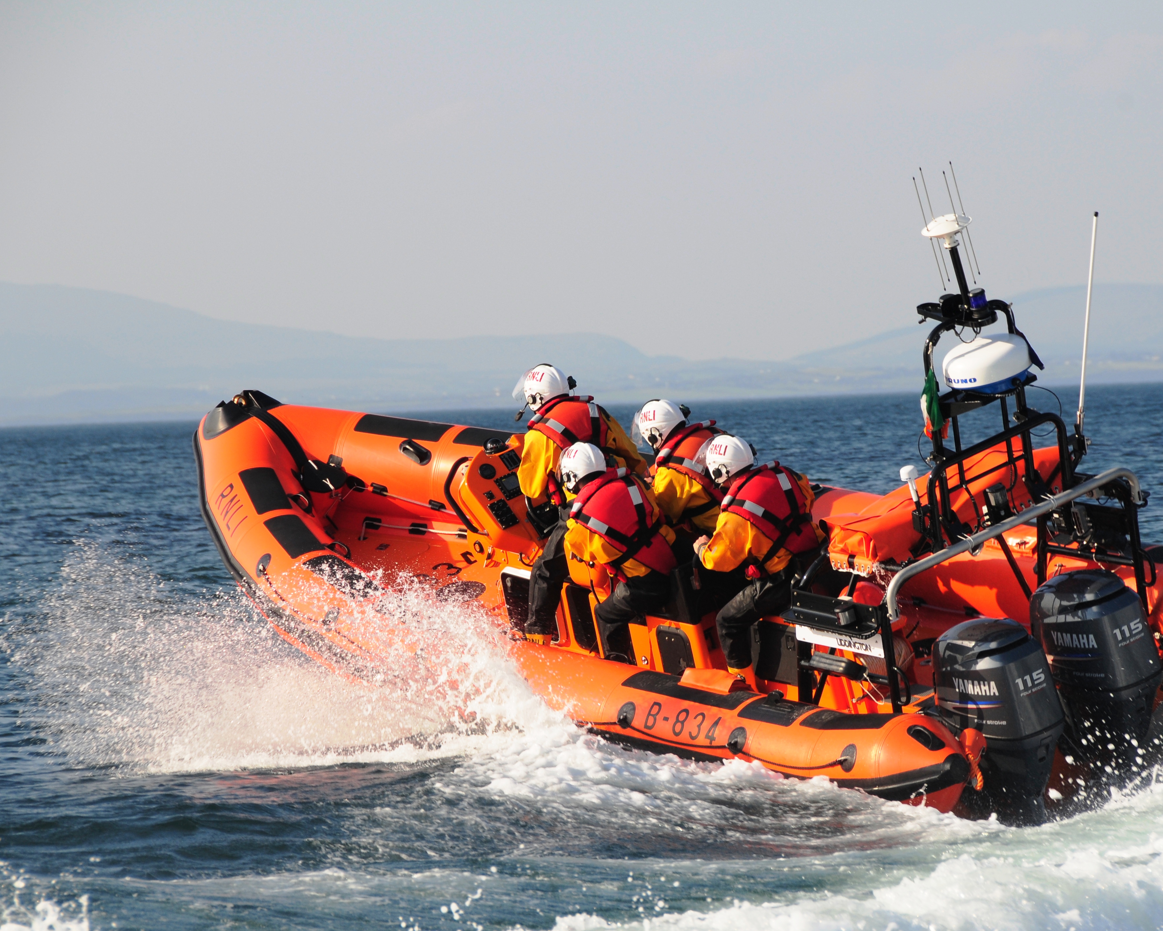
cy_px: 467
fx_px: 9947
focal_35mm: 289
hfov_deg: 6.7
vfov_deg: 5.4
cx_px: 673
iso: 200
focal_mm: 170
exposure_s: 1/400
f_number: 10
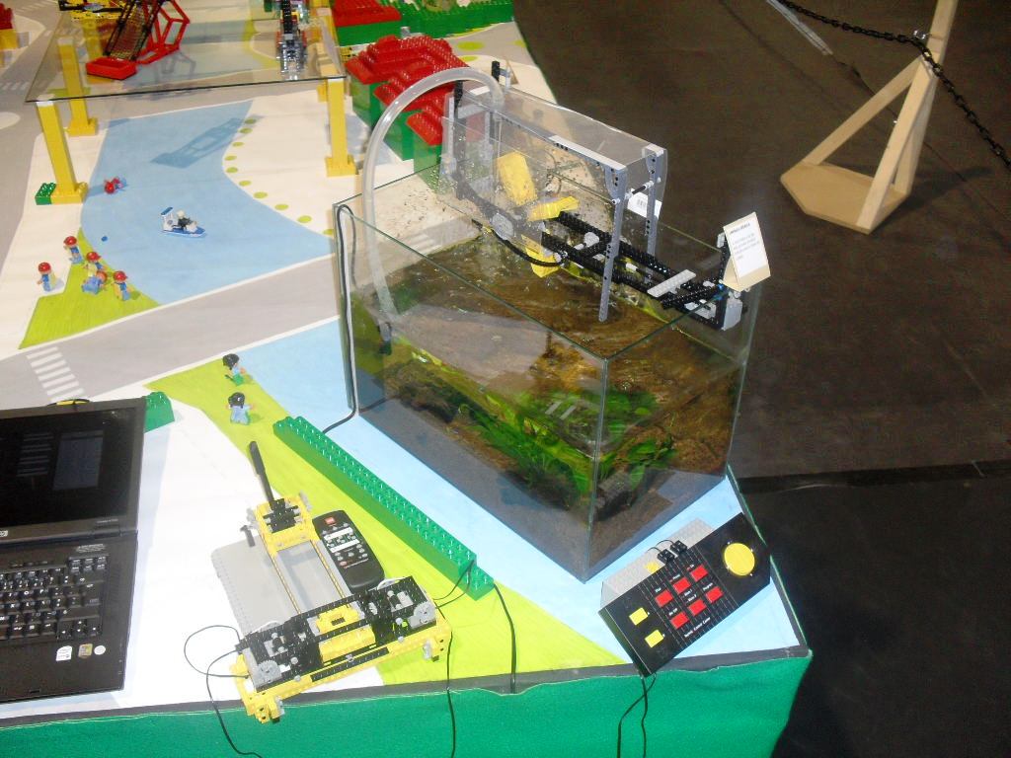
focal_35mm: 35
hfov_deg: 52.6
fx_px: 1022
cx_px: 506
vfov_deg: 40.7
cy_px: 379
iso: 200
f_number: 3.2
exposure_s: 1/45
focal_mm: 6.3
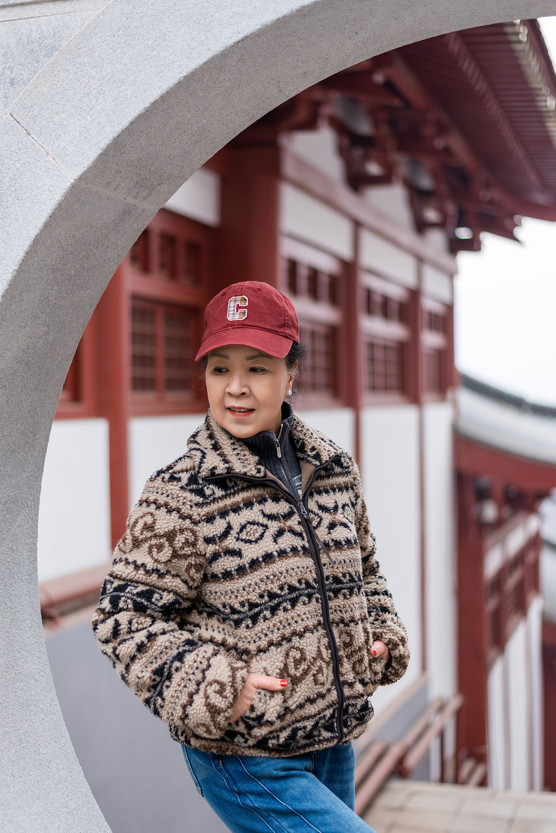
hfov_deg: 26.5
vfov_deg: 38.9
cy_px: 423
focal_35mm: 51
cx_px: 276
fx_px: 1181
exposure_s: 1/1250
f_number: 1.8
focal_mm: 50
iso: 160
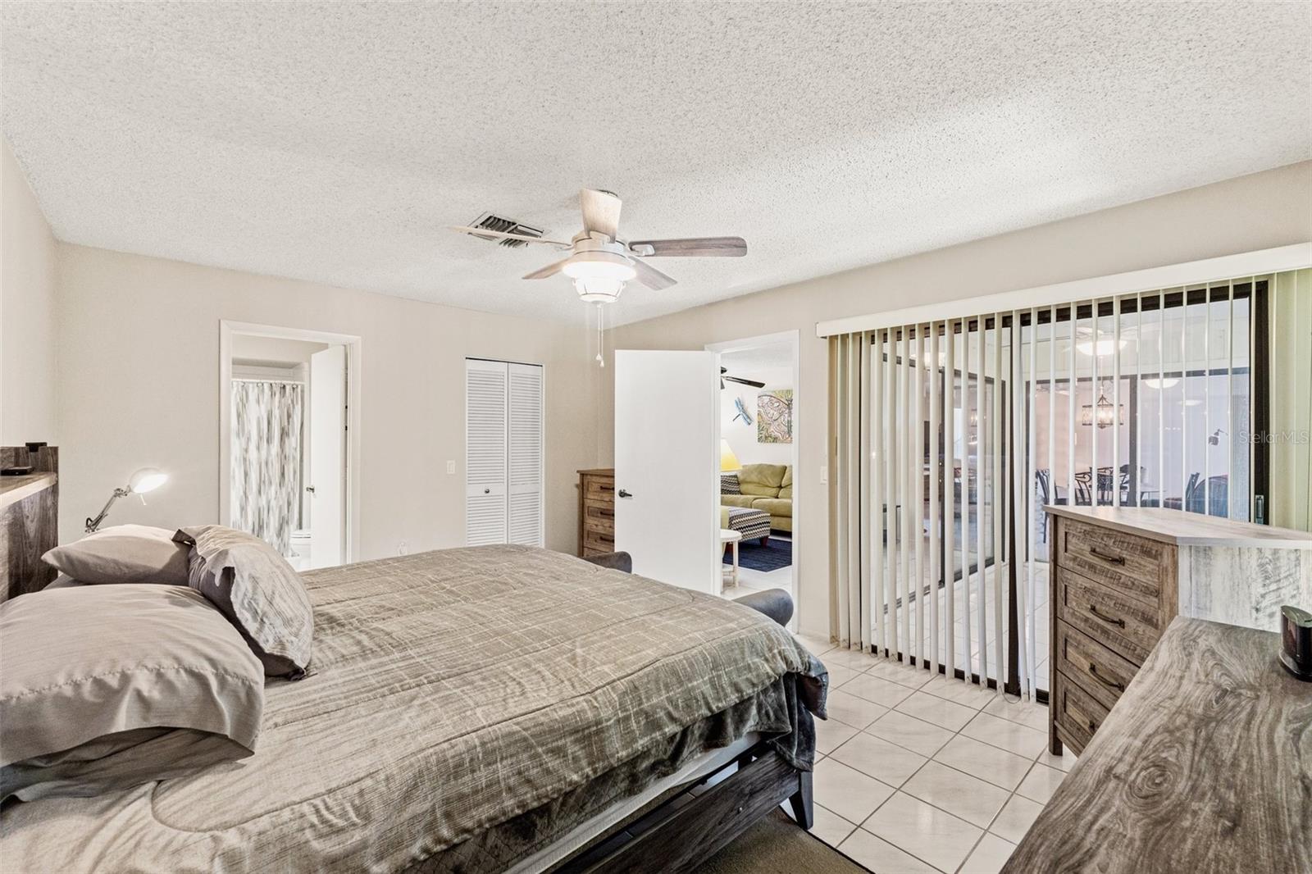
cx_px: 656
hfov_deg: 100.4
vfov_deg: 77.3
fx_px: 547
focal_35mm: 15
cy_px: 437
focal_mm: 10
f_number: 7.1
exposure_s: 1/6
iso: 400
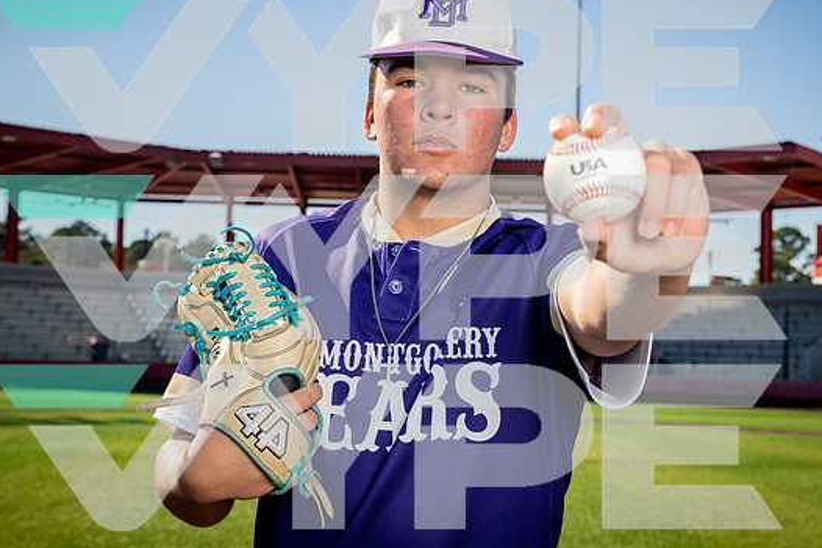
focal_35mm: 65
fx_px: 1484
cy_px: 258
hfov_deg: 30.9
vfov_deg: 20.9
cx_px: 389
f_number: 8
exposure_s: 1/250
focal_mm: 59
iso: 125
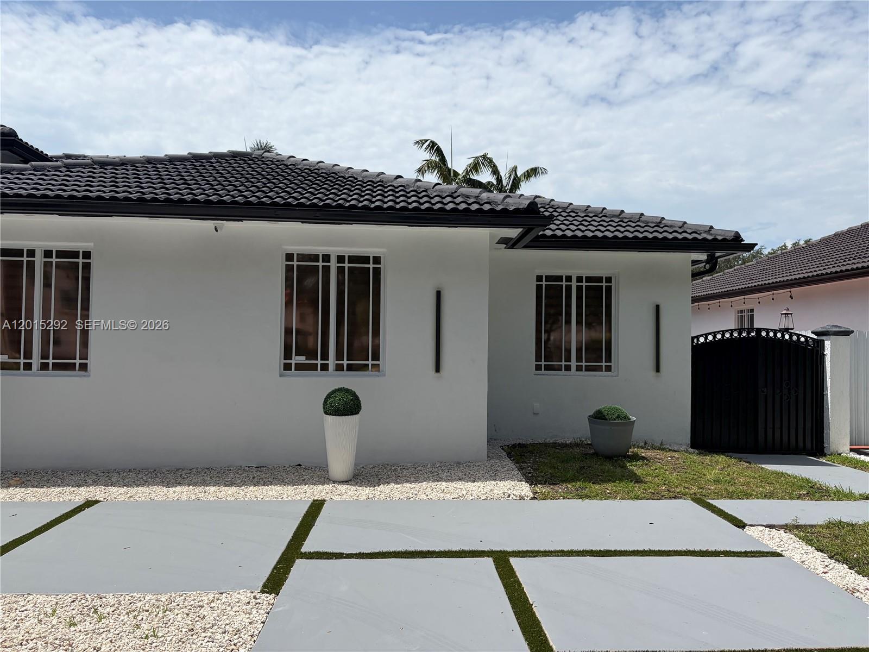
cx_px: 434
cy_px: 326
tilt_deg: +2.5
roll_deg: -0.6
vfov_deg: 53.1
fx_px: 653
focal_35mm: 26
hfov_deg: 67.3
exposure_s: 1/6993
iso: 50
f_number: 1.6
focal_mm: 5.96
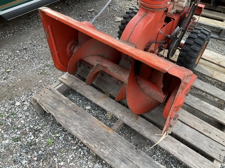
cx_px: 112
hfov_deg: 61.7
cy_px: 84
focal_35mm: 29
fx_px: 188
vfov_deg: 48.2
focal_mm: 3
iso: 20
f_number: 1.8
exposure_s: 1/147
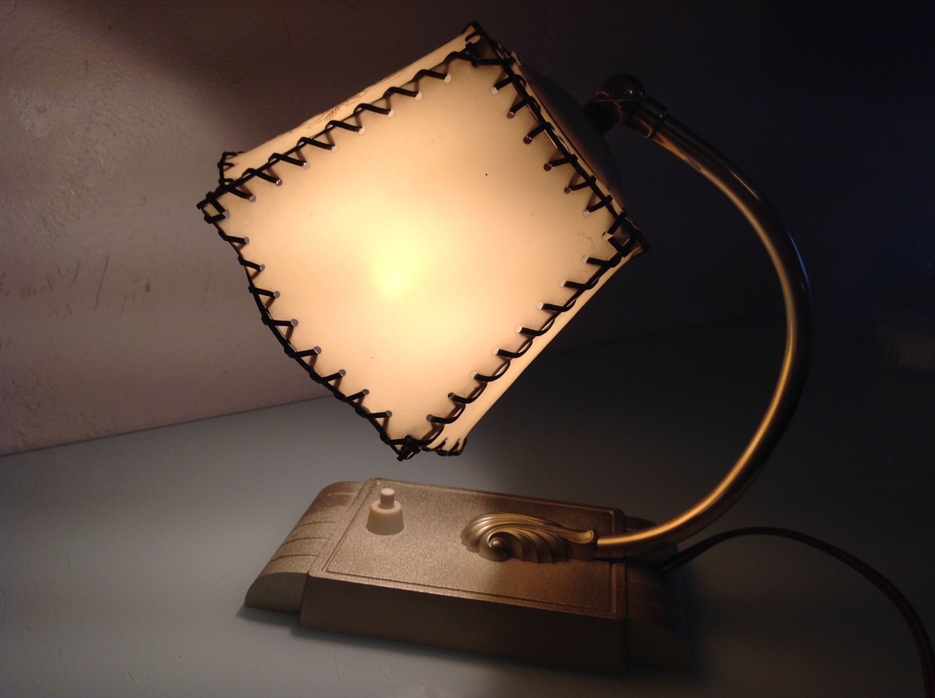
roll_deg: -4.1
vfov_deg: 40.6
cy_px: 349
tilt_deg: -16.9
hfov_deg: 52.7
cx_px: 468
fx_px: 944
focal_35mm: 35
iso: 50
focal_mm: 4.28
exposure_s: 1/120
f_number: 2.4
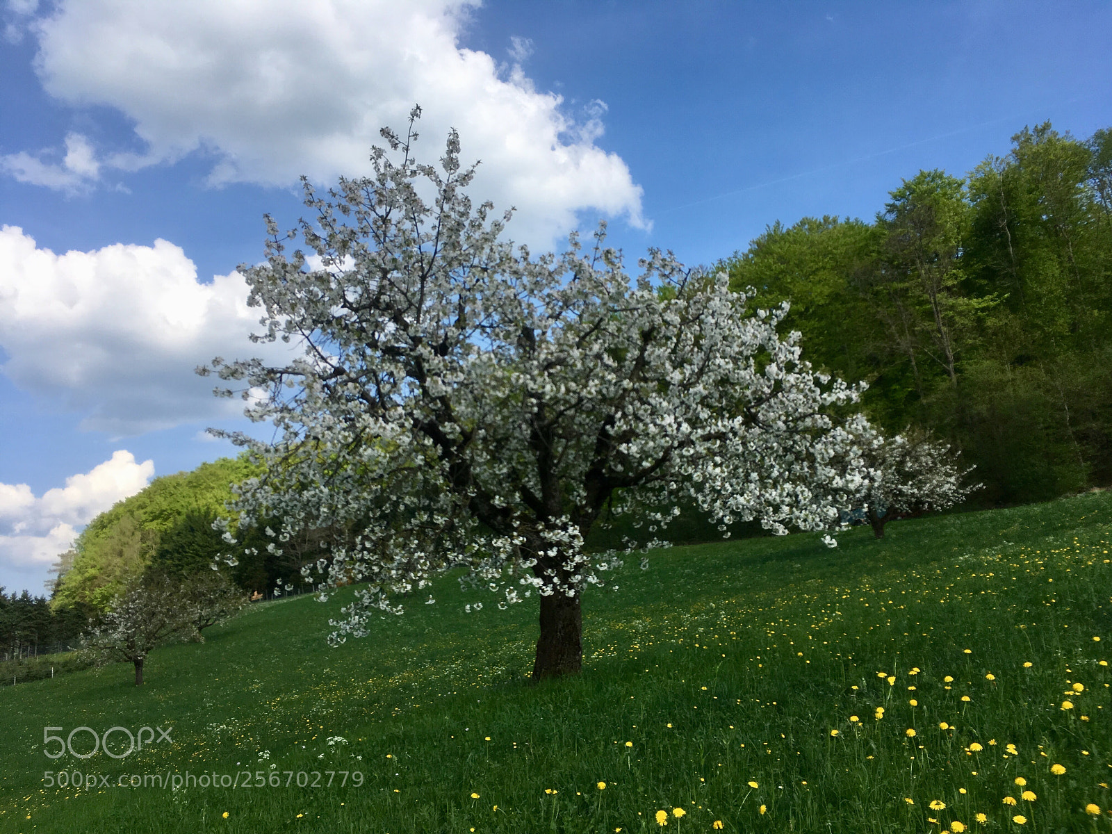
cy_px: 417
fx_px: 932
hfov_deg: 61.7
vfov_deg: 48.2
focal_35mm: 29
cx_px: 556
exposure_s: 1/1326
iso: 25
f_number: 2.2
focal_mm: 4.15
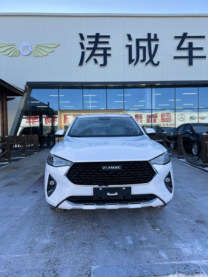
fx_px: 192
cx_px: 104
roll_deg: +1.4
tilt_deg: -1.1
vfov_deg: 71.6
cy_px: 138
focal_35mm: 24
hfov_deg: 56.8
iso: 80
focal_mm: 6.86
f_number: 1.78
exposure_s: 1/1289
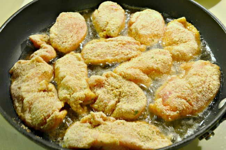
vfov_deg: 28.0
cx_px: 113
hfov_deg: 41.2
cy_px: 75
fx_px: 301
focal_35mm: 48
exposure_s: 1/3
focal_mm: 32
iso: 100
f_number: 7.1
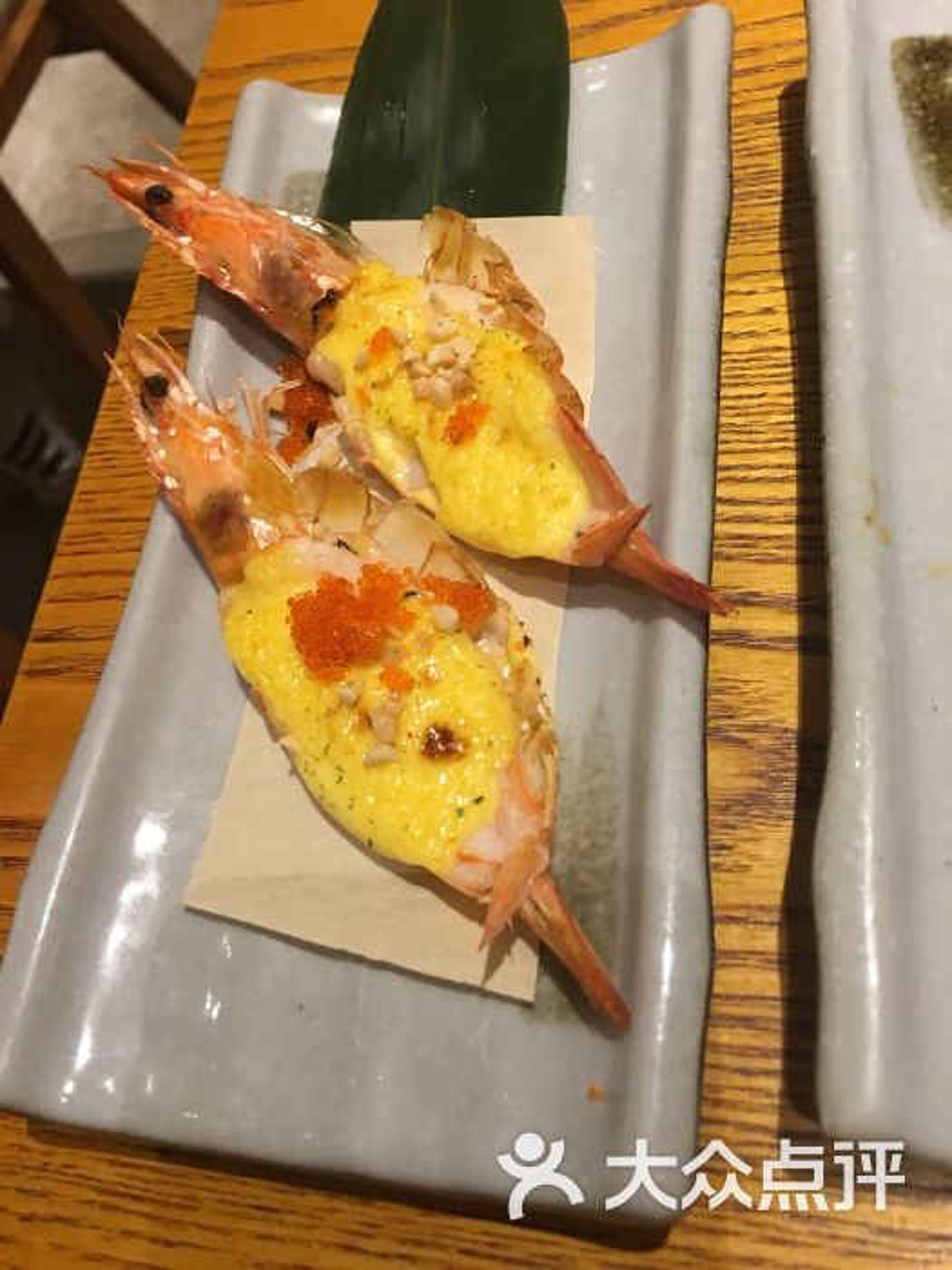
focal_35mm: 29
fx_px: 1063
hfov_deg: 48.2
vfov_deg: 61.7
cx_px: 476
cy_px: 635
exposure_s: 1/17
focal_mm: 4.15
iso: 80
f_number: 2.2
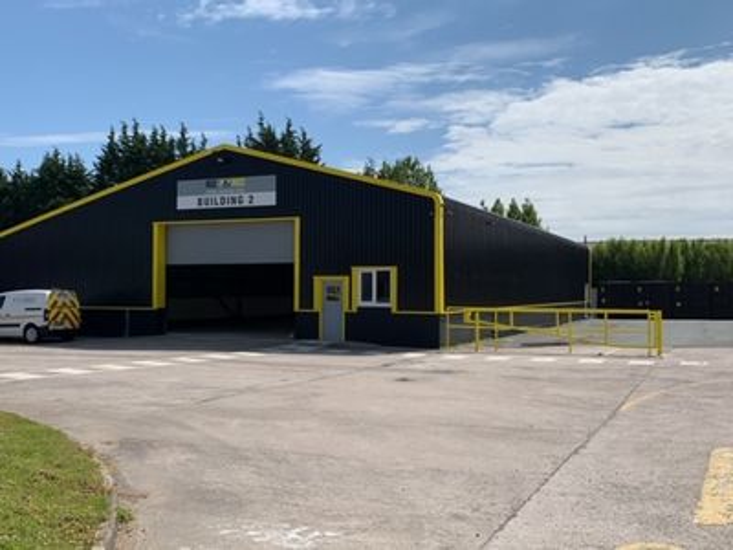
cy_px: 275
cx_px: 366
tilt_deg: +1.0
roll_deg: -0.8
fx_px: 635
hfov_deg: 60.0
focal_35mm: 30
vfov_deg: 46.8
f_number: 1.8
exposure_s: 1/4274
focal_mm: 4.25
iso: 25
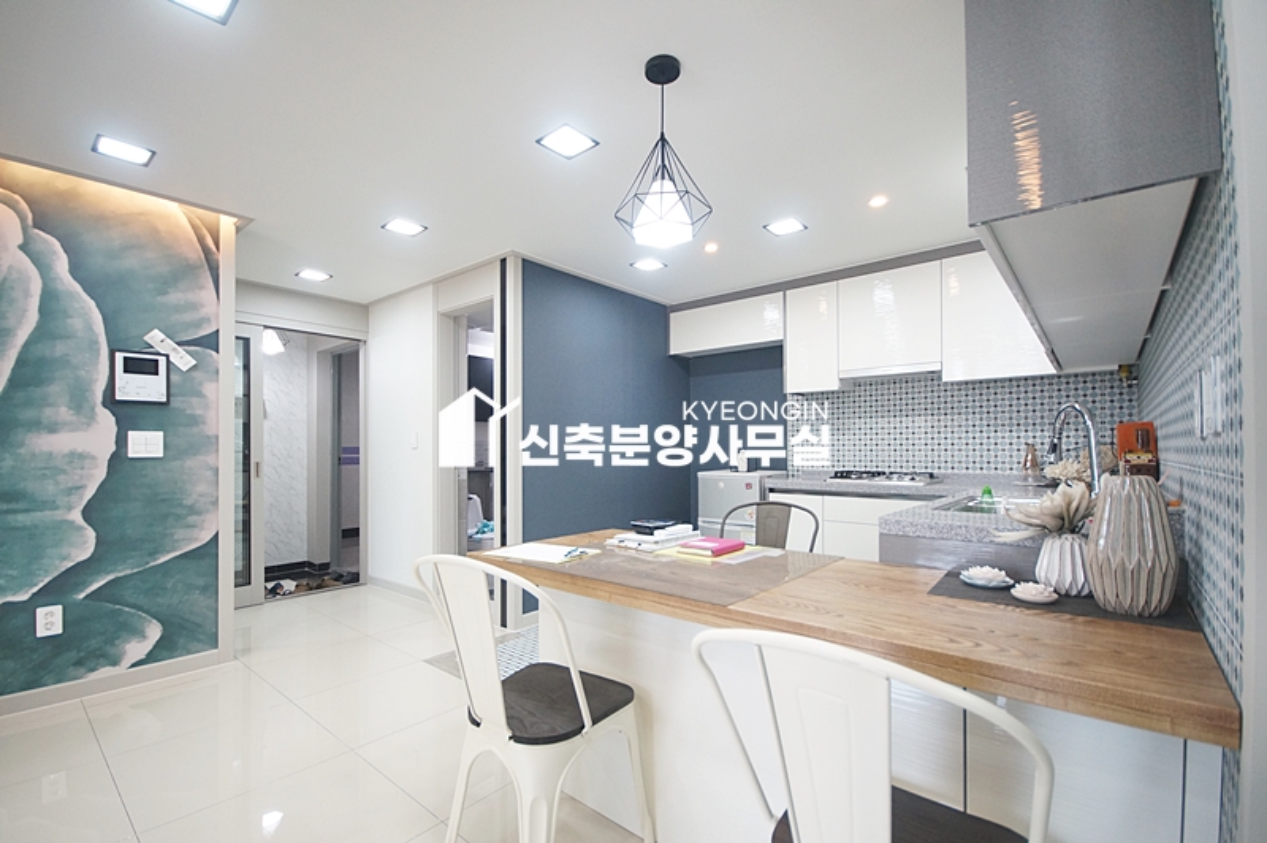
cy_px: 422
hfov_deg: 100.4
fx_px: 527
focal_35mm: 15
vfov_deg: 77.2
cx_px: 634
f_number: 4
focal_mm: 10
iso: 800
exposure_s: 1/80
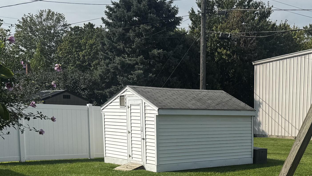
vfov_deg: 20.8
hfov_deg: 35.8
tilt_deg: -8.8
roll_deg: -0.3
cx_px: 255
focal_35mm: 56
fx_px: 463
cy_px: 175
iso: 80
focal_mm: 6.76
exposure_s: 1/5348
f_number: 1.78
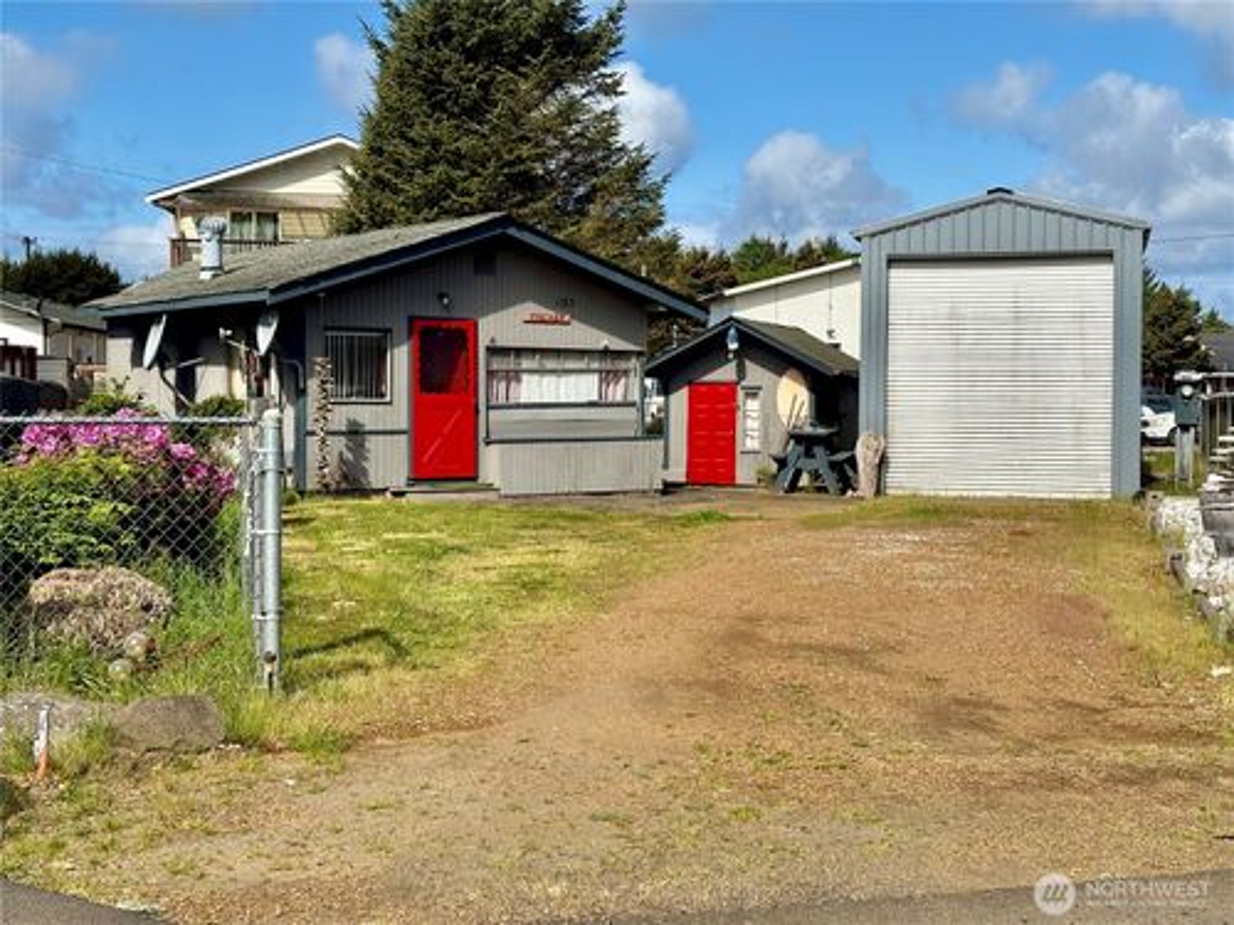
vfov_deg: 28.0
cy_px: 462
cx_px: 617
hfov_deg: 36.8
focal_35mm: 52
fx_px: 1854
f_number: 1.6
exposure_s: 1/3636
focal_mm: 5.96
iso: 32
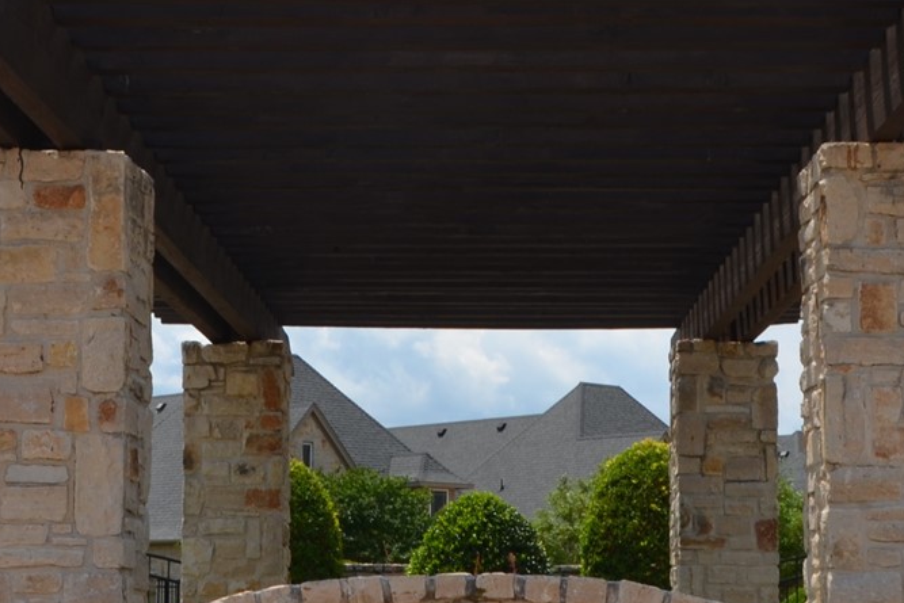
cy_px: 379
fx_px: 2210
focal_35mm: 88
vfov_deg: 15.5
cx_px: 479
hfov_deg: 23.1
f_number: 11
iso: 100
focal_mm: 18
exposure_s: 1/200
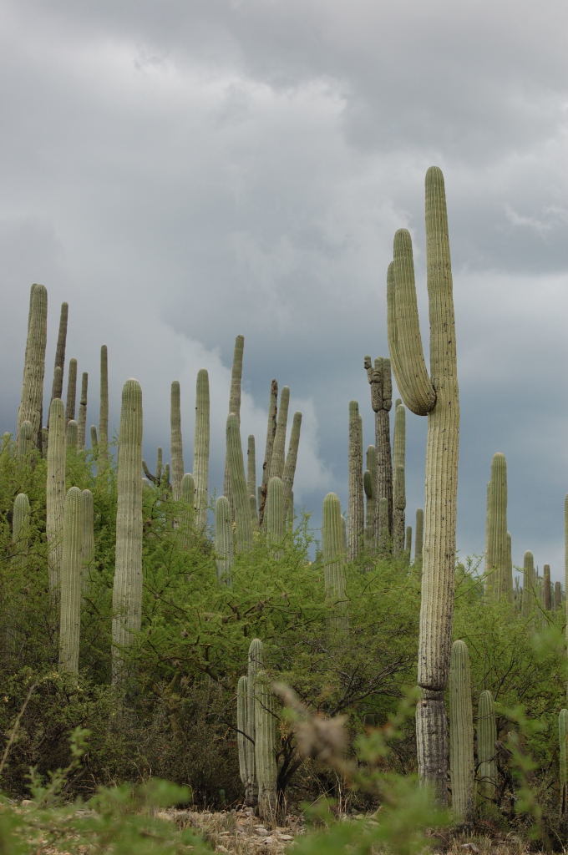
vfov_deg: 19.5
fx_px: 2492
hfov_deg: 13.0
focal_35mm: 105
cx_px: 284
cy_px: 428
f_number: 4.5
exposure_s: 1/320
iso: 400
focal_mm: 70
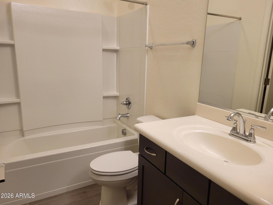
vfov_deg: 53.1
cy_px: 102
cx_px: 136
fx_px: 205
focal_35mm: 26
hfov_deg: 67.3
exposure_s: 1/120
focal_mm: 5.4
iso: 160
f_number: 1.8
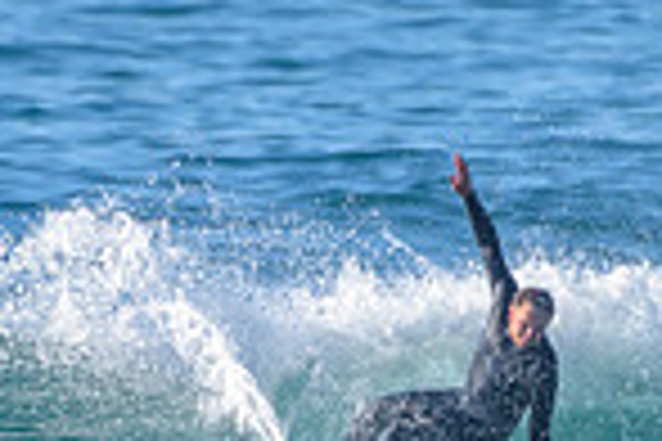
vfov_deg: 0.6
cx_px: 386
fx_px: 44498
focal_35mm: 2420
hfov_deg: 0.9
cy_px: 457
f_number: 5.6
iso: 250
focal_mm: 500
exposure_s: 1/2000
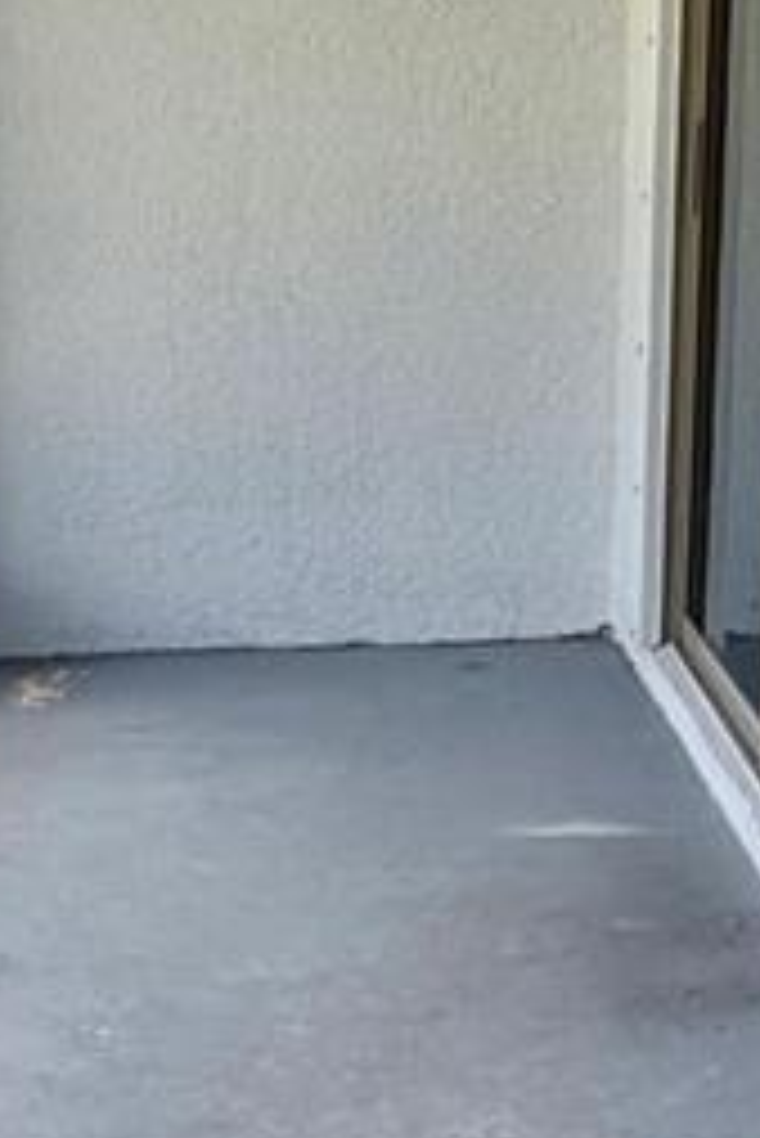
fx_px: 2182
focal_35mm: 69
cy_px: 666
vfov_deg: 29.2
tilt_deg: -14.8
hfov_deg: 19.7
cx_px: 319
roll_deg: +0.4
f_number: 2.2
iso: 40
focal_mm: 2.22
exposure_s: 1/149
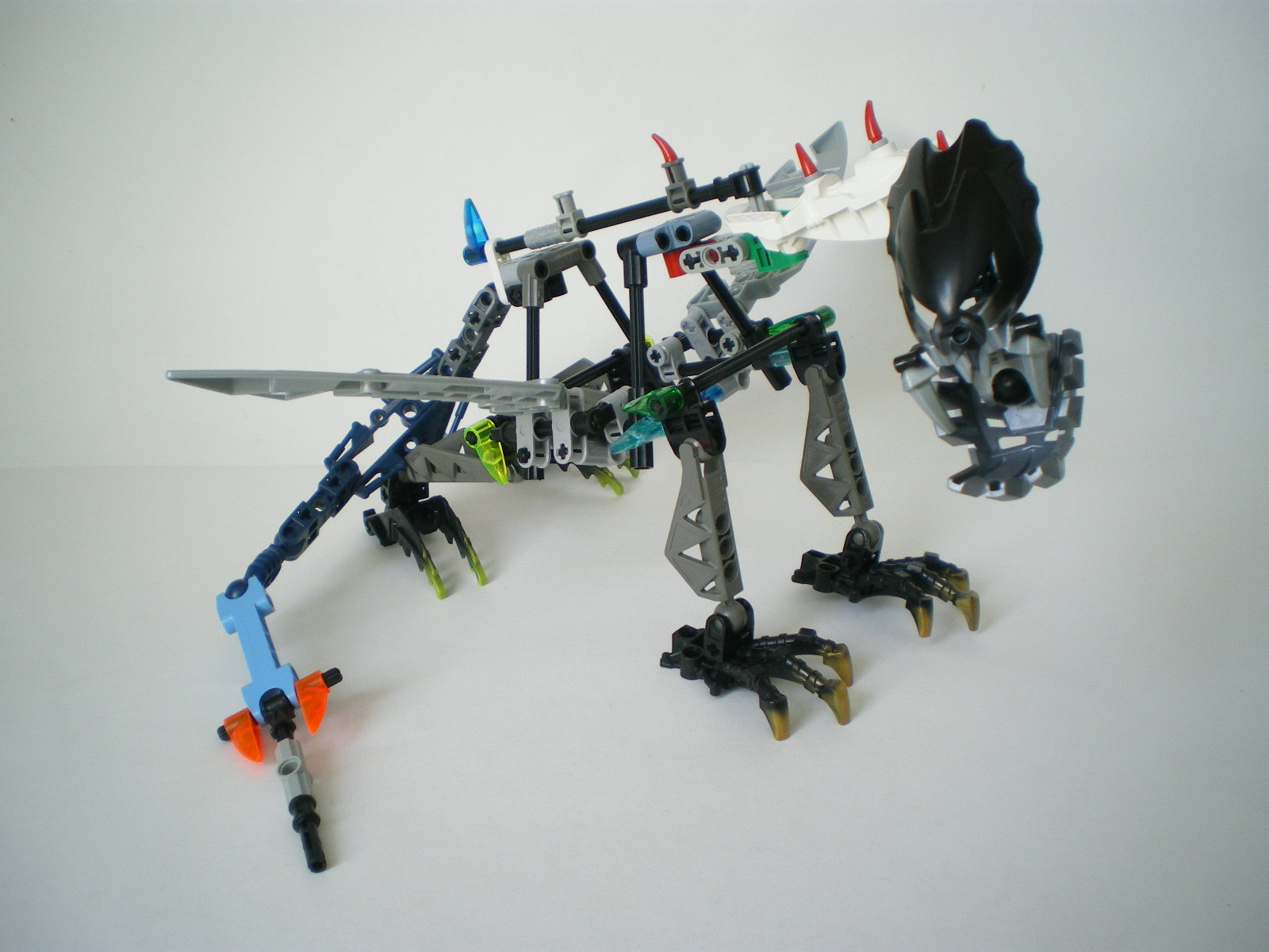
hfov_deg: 51.4
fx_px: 1320
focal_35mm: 36
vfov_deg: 39.7
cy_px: 476
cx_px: 634
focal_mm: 6.3
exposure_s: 1/50
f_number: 3.1
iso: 125
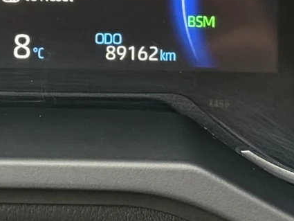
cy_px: -77
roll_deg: -5.3
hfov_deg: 9.1
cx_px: 24
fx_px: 1844
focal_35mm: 217
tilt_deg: -22.1
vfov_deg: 6.8
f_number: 1.78
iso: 320
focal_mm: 6.76
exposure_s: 1/39
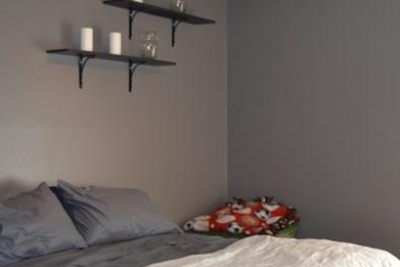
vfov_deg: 25.0
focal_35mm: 54
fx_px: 600
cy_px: 169
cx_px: 276
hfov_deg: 36.4
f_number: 4
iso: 400
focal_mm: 22
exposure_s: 1/60
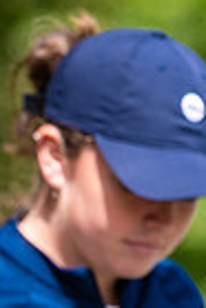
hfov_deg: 0.7
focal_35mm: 2050
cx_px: -479
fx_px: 17551
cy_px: 266
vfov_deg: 1.0
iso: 200
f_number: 5.6
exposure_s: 1/1000
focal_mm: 300
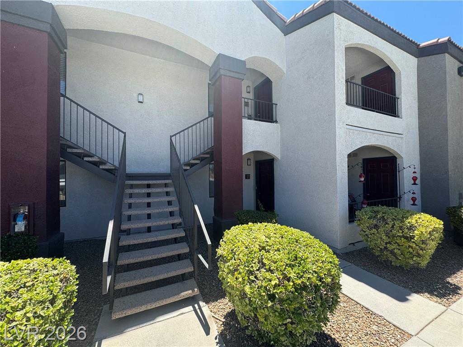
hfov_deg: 102.1
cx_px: 232
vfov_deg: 85.7
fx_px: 187
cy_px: 174
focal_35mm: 14
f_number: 2.2
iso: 40
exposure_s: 1/596
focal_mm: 2.22
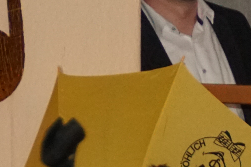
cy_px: 366
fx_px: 6226
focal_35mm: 893
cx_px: 502
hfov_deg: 2.3
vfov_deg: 1.5
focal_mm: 100
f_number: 5.6
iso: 1600
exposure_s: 1/60
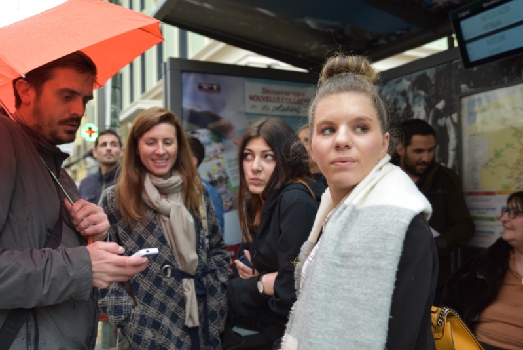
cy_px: 175
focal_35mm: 35
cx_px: 262
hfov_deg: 54.4
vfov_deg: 37.9
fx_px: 509
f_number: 4.5
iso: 200
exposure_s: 1/80
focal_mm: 35
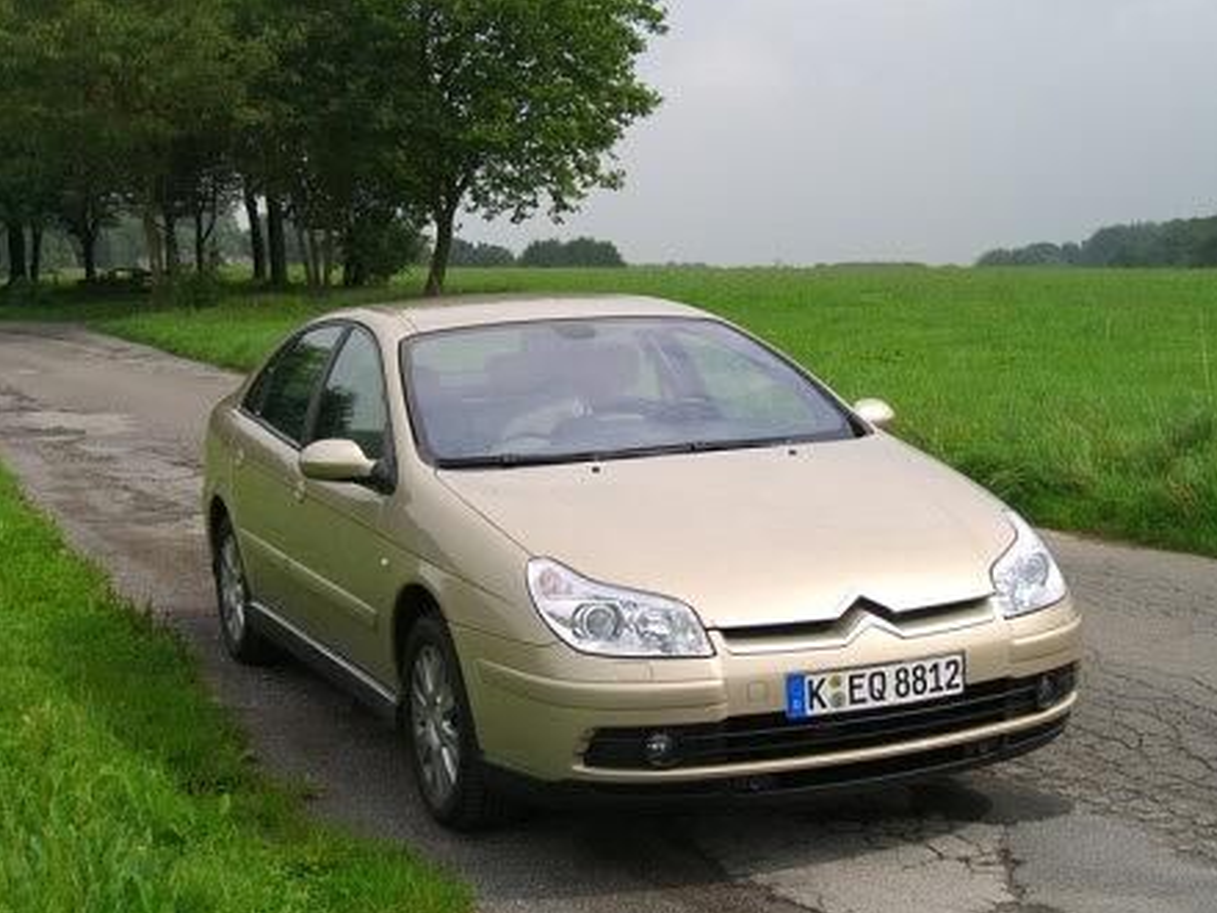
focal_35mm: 58
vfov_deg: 25.2
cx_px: 617
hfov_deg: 33.2
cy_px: 462
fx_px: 2039
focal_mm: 11.8
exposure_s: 1/1000
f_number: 3.6
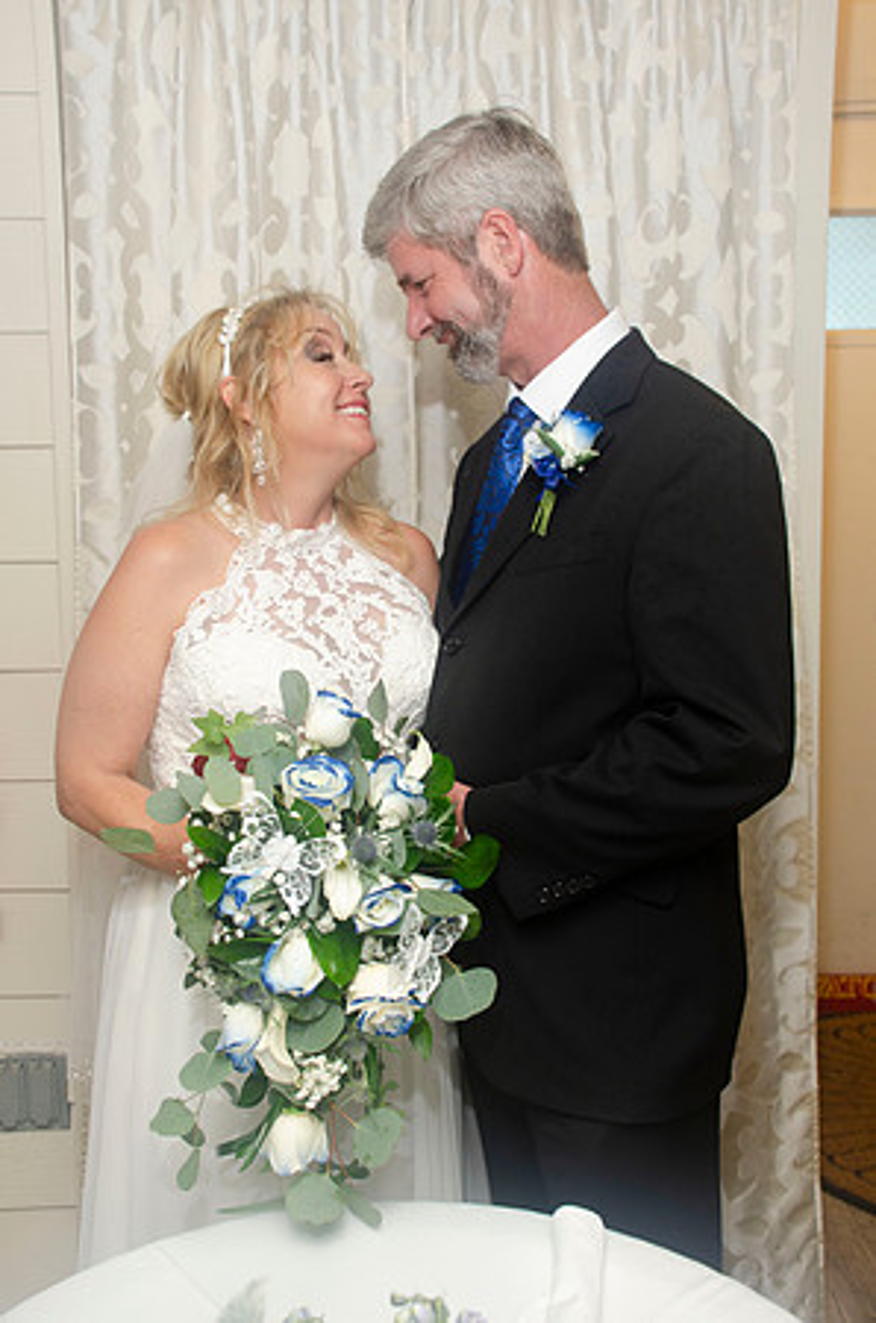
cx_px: 438
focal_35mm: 39
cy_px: 662
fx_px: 1430
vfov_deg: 49.6
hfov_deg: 34.1
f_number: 5.6
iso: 400
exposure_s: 1/30
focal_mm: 26
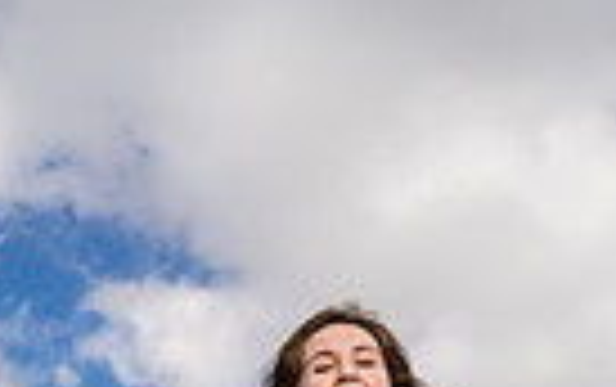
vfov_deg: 13.4
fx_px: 1126
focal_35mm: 67
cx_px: 211
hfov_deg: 30.4
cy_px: 963
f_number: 4
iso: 100
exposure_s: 1/1000
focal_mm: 20
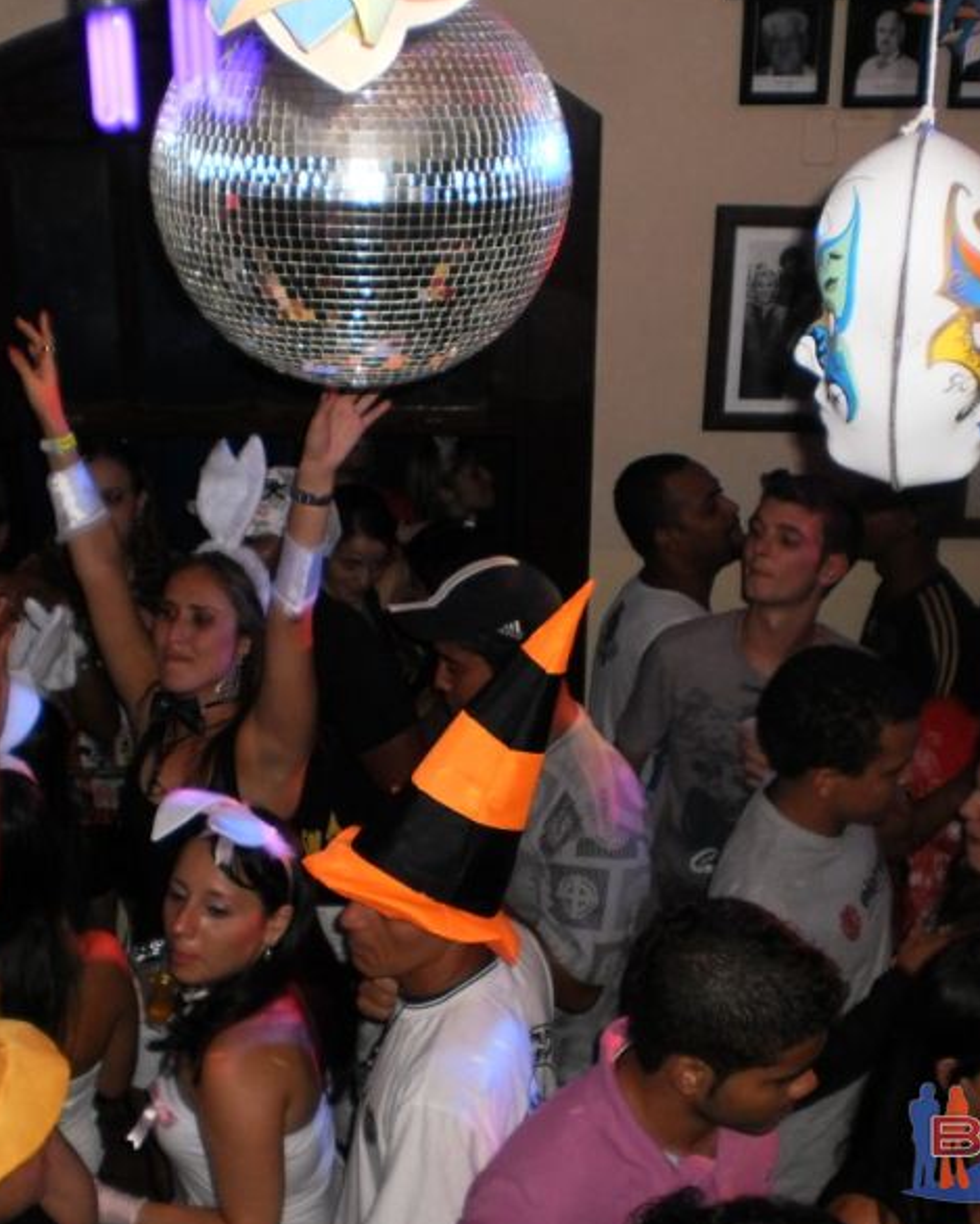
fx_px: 1740
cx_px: 412
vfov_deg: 38.8
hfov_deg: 31.4
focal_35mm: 48
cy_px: 612
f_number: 3.1
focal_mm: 6.3
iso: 125
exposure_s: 1/30
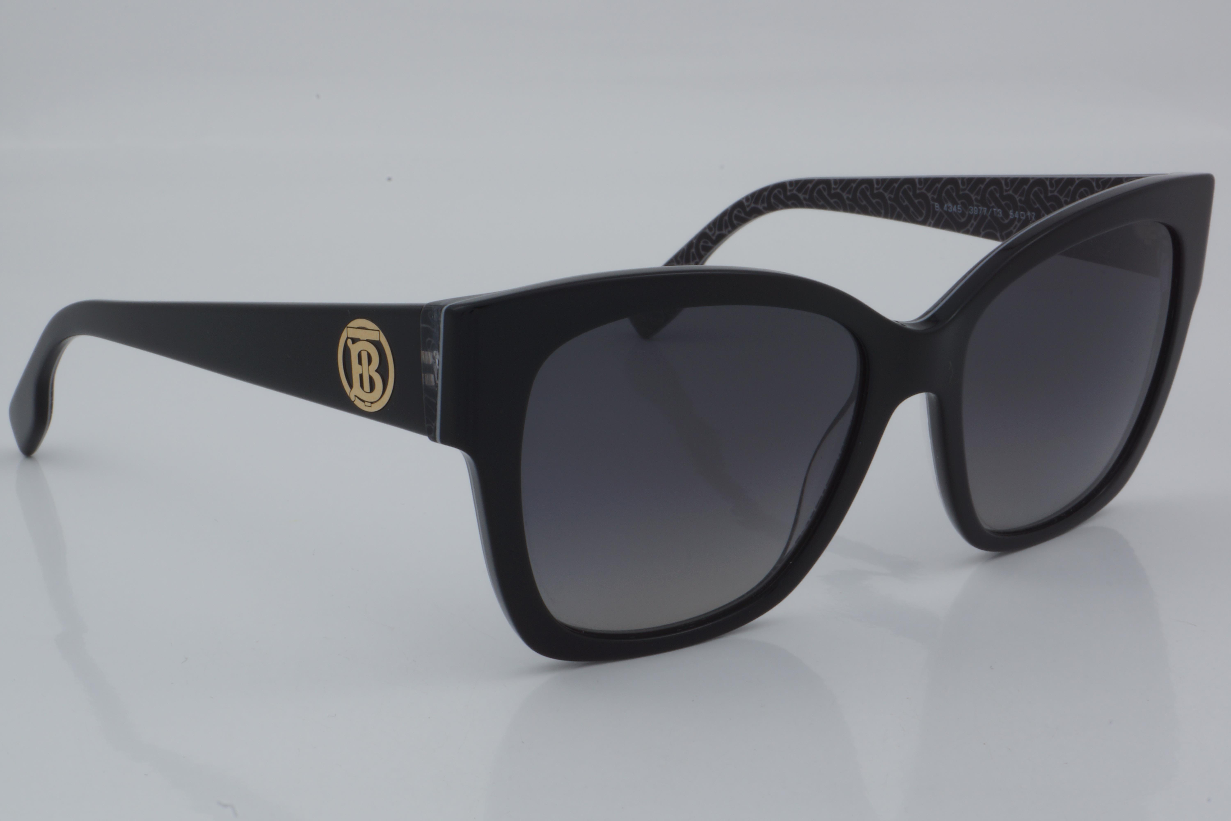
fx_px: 2564
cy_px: 410
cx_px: 616
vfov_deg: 18.2
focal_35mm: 75
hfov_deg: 27.0
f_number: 32
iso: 100
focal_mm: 50
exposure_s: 1/4
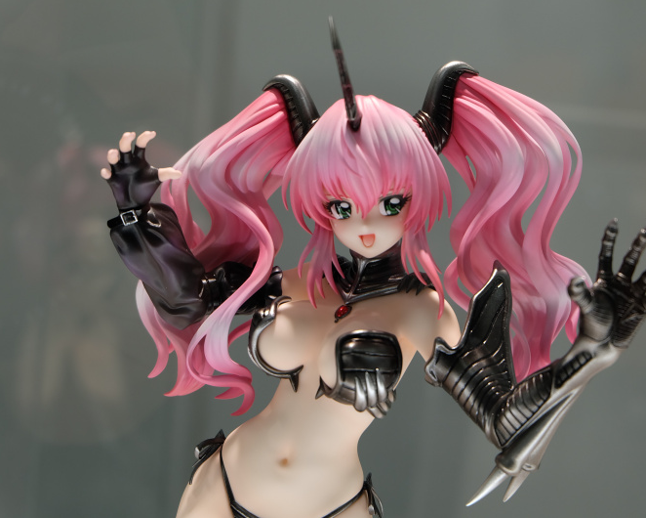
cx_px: 364
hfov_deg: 22.5
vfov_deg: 18.1
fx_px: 1626
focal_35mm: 85
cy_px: 259
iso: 400
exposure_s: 1/125
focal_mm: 50
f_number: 5.6
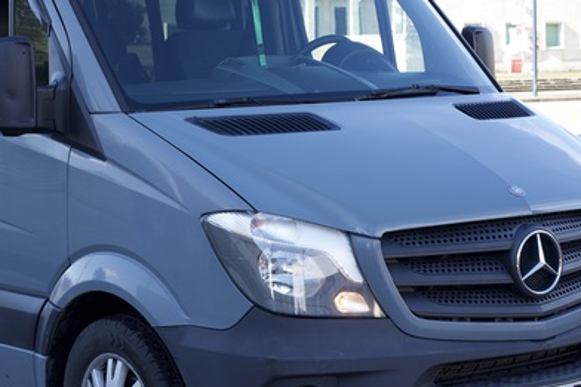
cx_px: 122
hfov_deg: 19.8
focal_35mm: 102
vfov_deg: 13.4
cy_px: 155
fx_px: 1645
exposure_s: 1/60
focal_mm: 50
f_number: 5.6
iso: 100
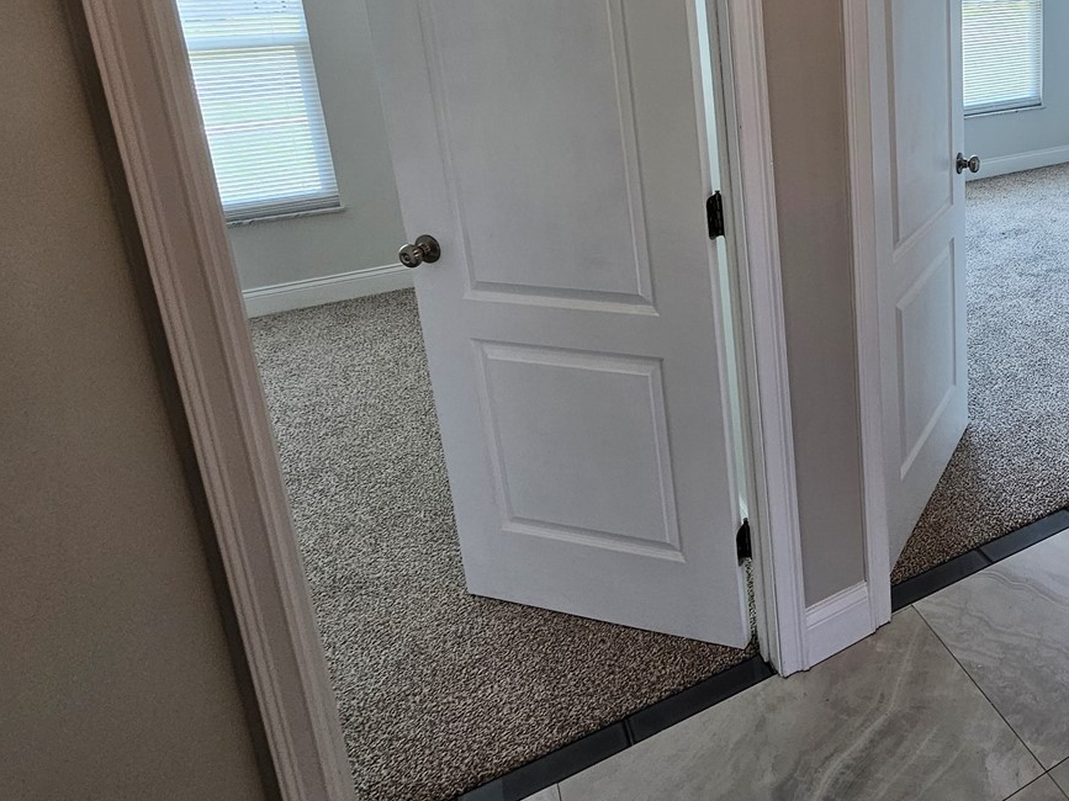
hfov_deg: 63.1
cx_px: 906
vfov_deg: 52.8
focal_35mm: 24
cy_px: 150
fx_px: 741
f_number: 2.2
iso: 80
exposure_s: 1/60
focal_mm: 2.2
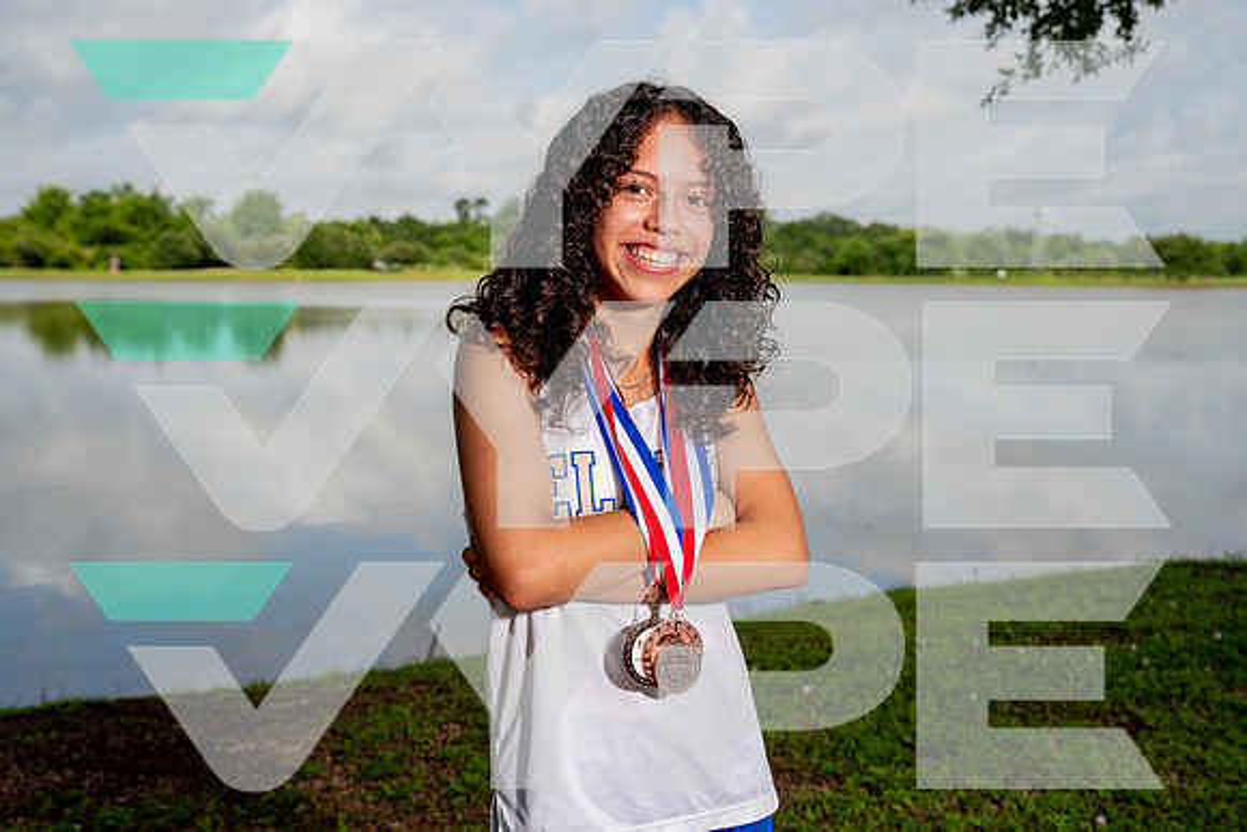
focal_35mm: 45
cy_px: 416
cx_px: 624
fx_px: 1559
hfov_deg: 43.6
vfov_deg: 29.9
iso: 100
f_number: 5.6
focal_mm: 45
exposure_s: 1/640
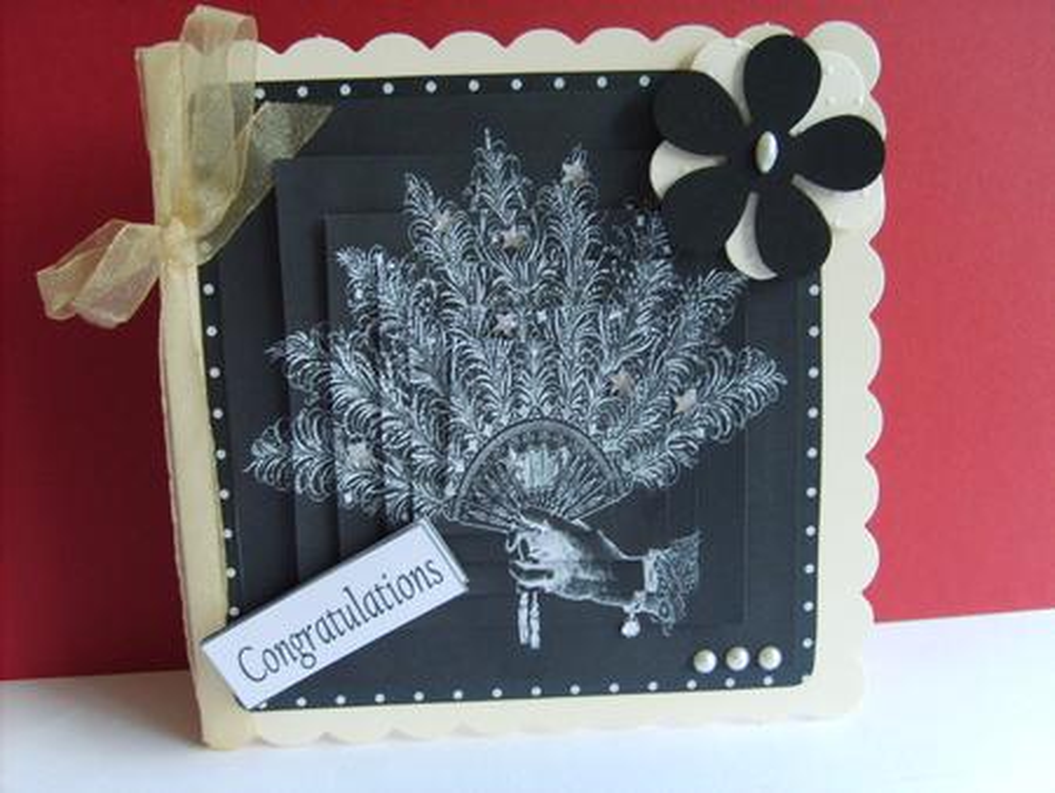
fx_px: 1067
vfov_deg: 40.7
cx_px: 528
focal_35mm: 35
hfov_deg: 52.6
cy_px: 396
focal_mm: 5.8
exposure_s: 1/30
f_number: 2.8
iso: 93
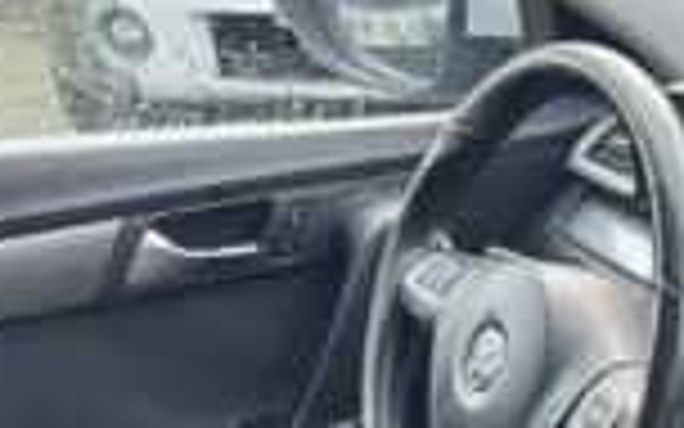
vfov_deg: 10.4
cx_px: 886
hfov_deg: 17.9
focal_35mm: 109
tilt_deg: -33.3
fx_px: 2032
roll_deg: +1.1
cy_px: 1009
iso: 64
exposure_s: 1/121
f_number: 1.5
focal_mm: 5.7
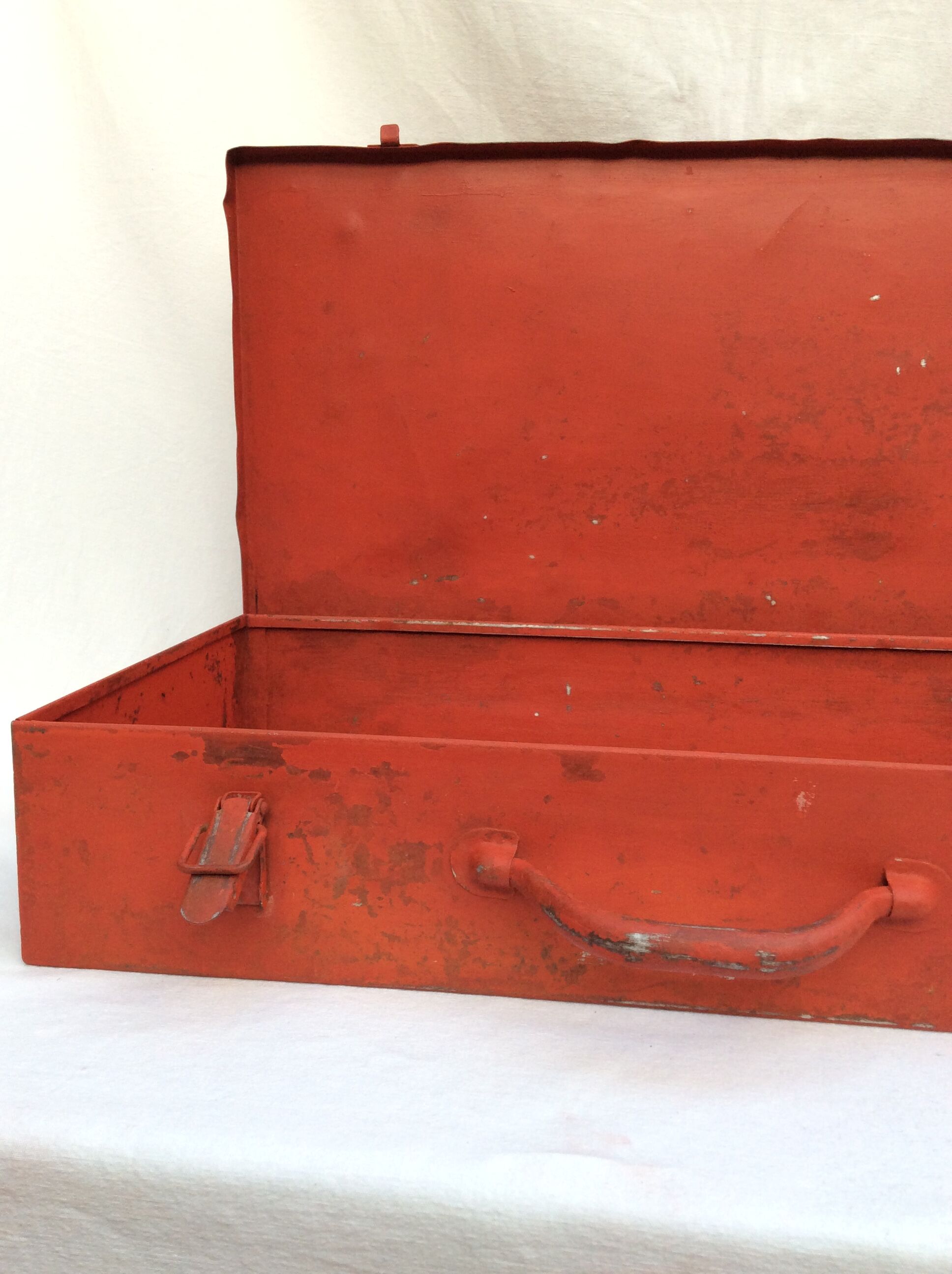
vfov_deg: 56.9
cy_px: 637
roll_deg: -0.2
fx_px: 1177
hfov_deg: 44.1
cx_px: 476
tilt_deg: -10.6
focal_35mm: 32
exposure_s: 1/100
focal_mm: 3.3
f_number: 2.4
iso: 64
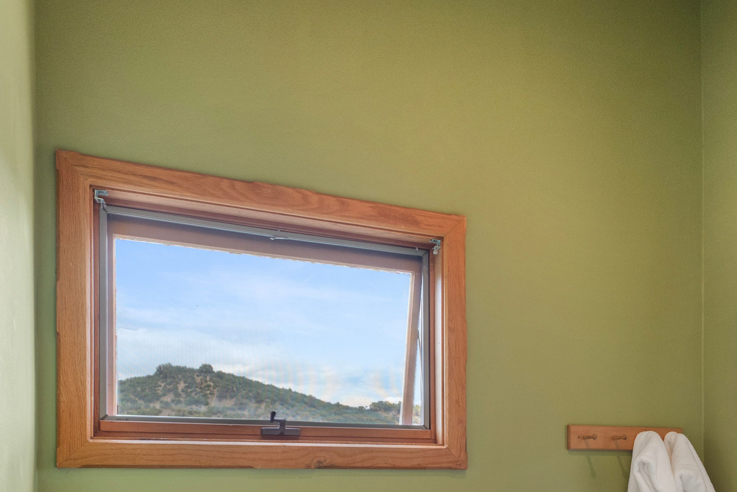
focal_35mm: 37
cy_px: 495
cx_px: 486
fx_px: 758
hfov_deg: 51.0
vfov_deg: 32.9
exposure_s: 1/25
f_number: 7.1
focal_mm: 17
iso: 400
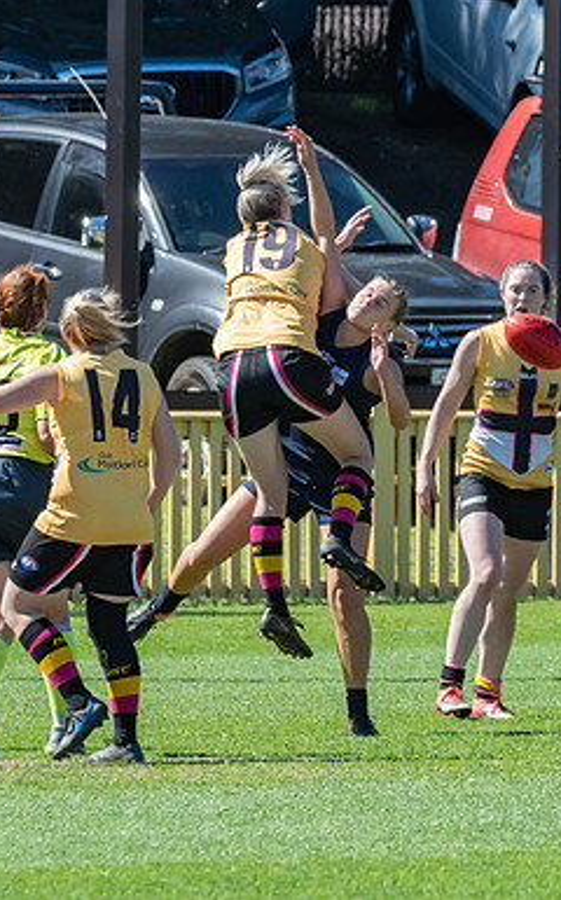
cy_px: 326
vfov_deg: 2.1
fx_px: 24386
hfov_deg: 1.3
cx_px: 257
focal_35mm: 995
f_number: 10
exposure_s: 1/1600
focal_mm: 320
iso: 800
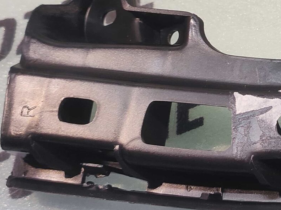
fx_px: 446
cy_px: 61
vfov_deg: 26.3
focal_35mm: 55
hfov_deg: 31.5
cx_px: 299
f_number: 1.79
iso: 199
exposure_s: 1/33
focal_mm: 4.74
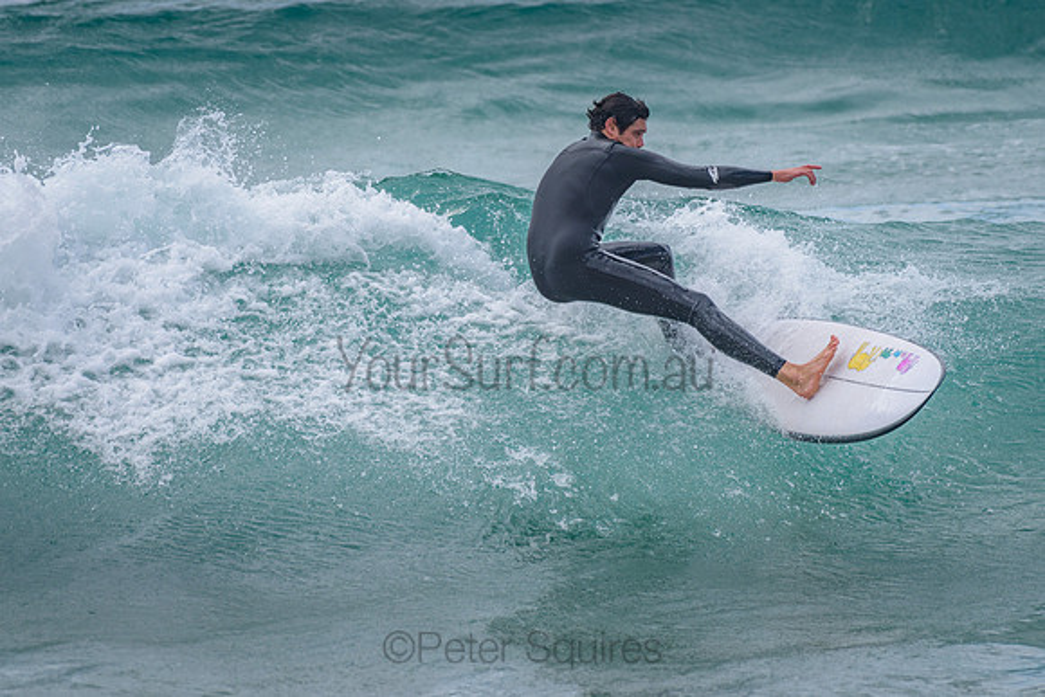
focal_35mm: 613
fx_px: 17795
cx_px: 483
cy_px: 271
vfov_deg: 2.2
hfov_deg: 3.4
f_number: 5.6
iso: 180
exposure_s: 1/1600
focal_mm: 500
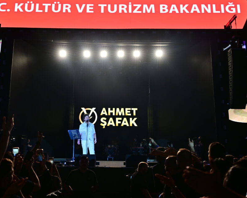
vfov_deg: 36.8
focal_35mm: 41
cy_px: 98
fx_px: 297
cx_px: 107
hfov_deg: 45.1
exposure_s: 1/160
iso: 800
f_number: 4
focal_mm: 33.5
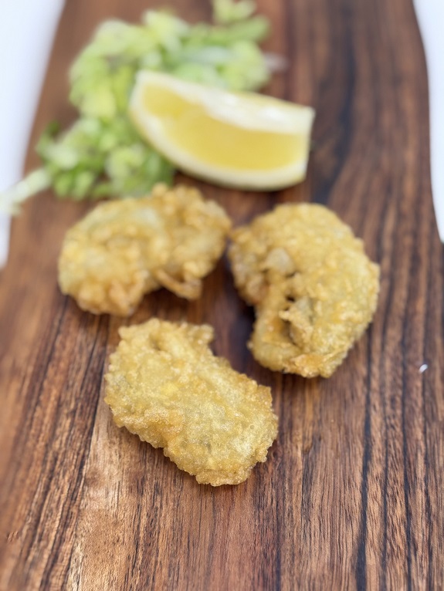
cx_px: 222
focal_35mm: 48
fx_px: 820
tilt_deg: -59.6
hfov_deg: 30.3
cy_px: 296
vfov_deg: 39.6
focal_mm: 6.76
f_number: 1.78
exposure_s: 1/50
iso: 64
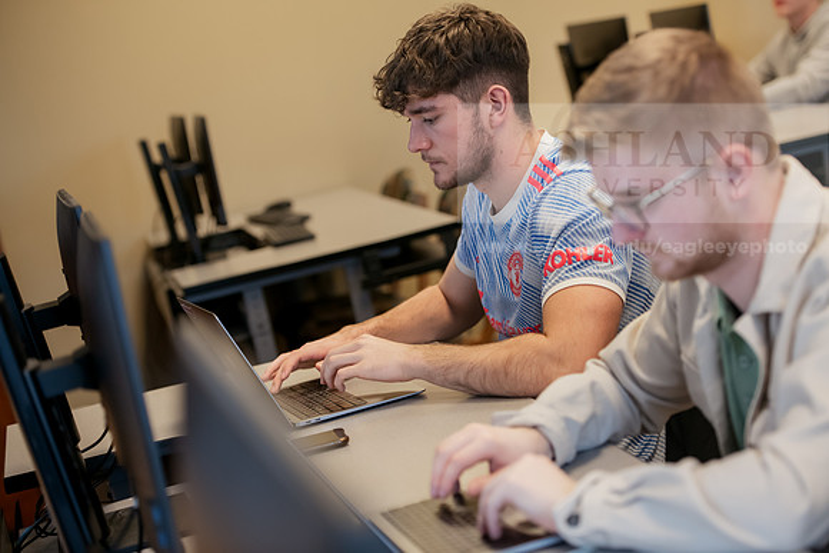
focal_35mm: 82
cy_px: 276
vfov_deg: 16.7
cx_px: 414
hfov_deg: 24.8
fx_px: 1889
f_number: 3.2
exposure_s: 1/200
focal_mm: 82
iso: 1600
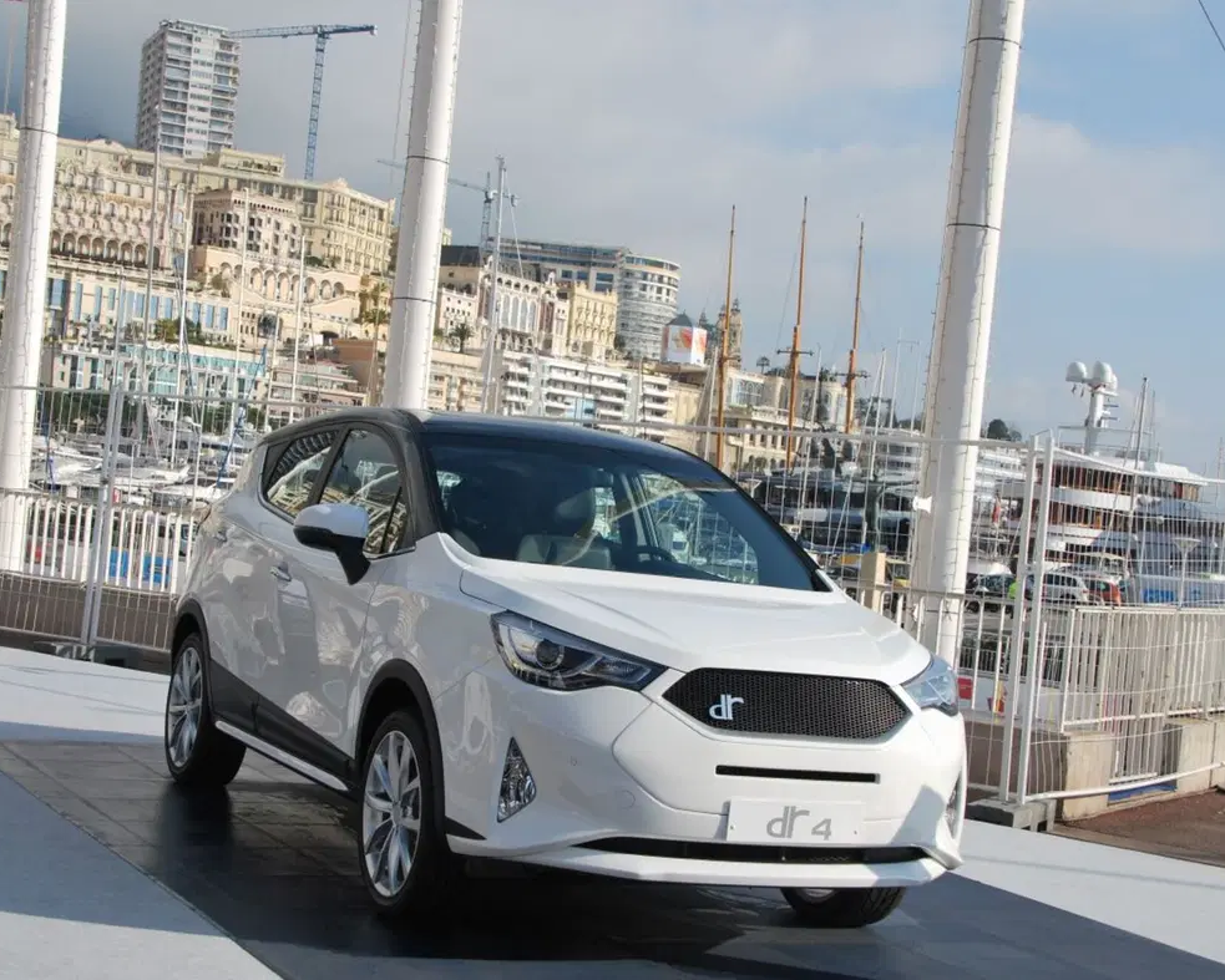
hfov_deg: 34.1
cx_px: 601
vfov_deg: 27.6
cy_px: 499
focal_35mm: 55
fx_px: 1995
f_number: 10
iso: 125
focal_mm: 32
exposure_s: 1/250
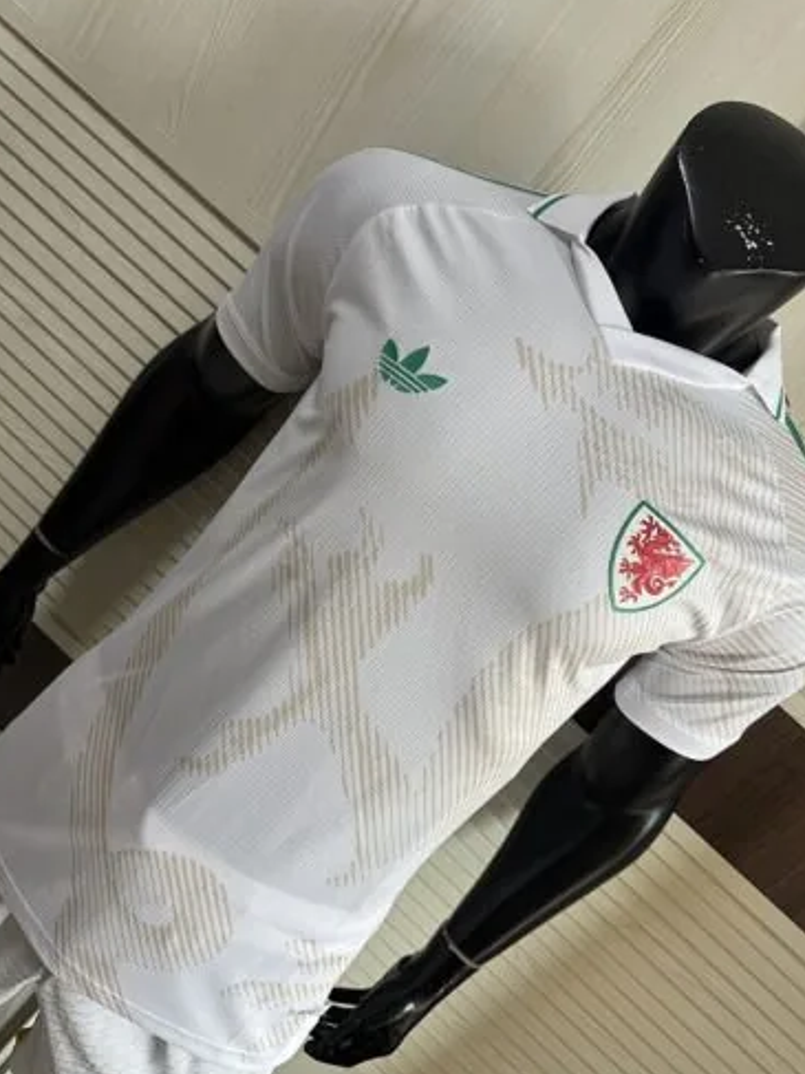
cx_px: 399
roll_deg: -41.2
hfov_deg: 54.9
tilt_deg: -18.7
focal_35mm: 25
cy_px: 546
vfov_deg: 69.4
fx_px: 776
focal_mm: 6.76
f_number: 1.78
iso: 80
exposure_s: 1/121
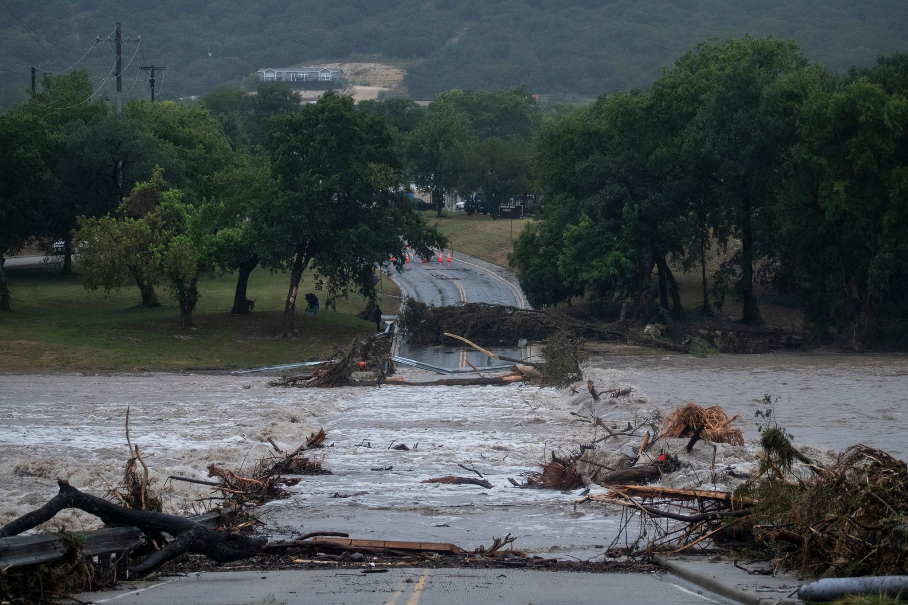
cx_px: 454
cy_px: 302
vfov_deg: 9.1
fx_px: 3783
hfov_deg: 13.7
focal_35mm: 150
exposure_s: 1/640
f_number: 4.5
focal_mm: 100
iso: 800
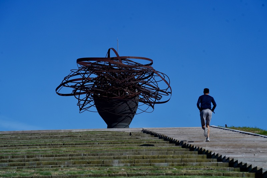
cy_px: 89
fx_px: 1483
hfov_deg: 10.3
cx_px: 134
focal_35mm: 200
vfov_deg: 6.9
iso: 100
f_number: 9.5
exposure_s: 1/500
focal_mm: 200
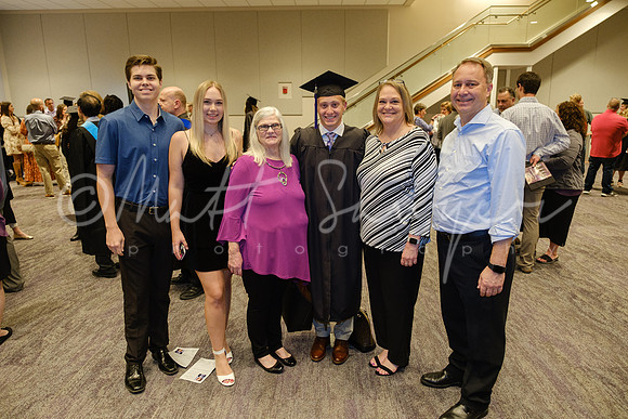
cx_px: 314
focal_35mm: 24
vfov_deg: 53.2
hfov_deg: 73.7
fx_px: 419
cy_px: 210
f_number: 2.8
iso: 1600
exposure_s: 1/60
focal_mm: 16
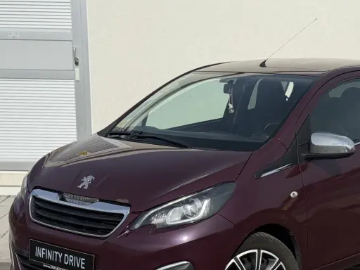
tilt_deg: -11.0
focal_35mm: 75
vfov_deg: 19.5
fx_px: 780
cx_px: 253
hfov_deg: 25.8
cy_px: 200
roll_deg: -0.4
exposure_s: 1/11364
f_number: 1.78
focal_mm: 6.76
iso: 50
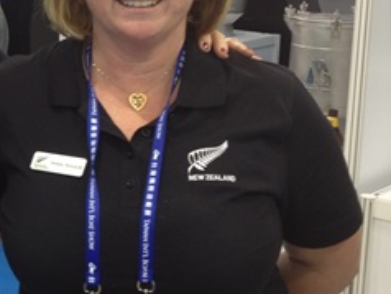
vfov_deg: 15.6
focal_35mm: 94
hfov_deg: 19.6
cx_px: -74
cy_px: 41
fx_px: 1063
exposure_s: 1/24
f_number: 2.4
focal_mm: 4.28
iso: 50
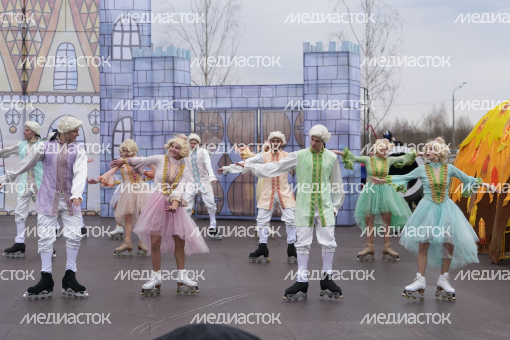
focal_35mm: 70
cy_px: 170
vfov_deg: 19.5
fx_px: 992
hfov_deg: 28.8
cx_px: 255
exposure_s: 1/500
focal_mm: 70
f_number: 8
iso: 640
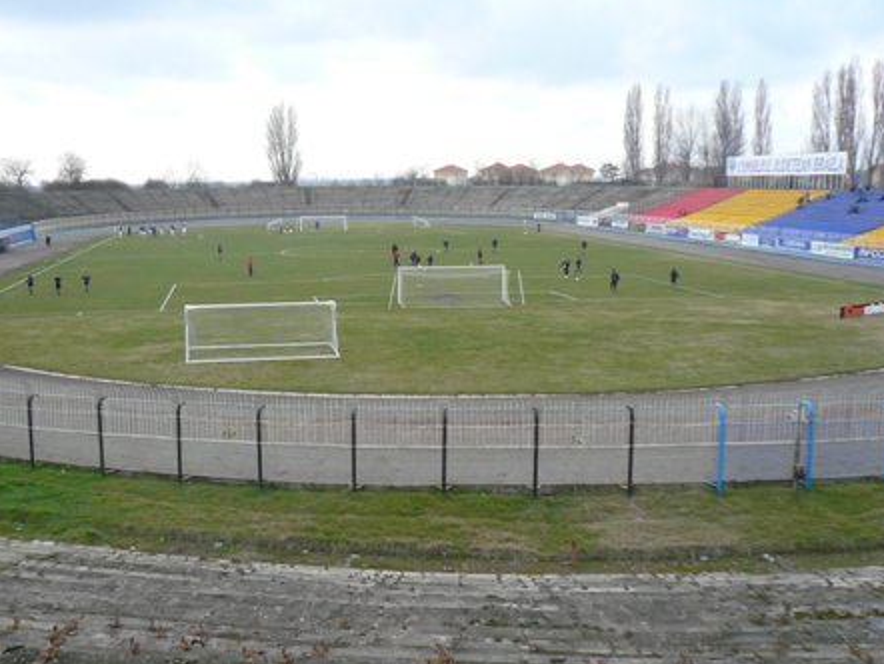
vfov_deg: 37.8
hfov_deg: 48.3
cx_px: 308
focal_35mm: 38
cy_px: 332
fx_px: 971
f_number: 2.8
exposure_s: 1/400
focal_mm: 4.6
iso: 100
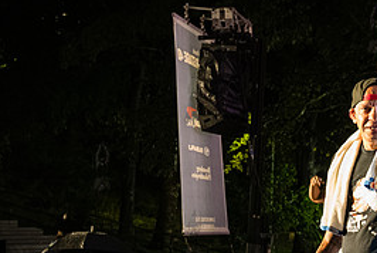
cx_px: 369
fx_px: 807
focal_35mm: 77
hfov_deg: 25.1
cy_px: 187
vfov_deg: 17.7
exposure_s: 1/125
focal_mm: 29
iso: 8000
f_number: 3.5
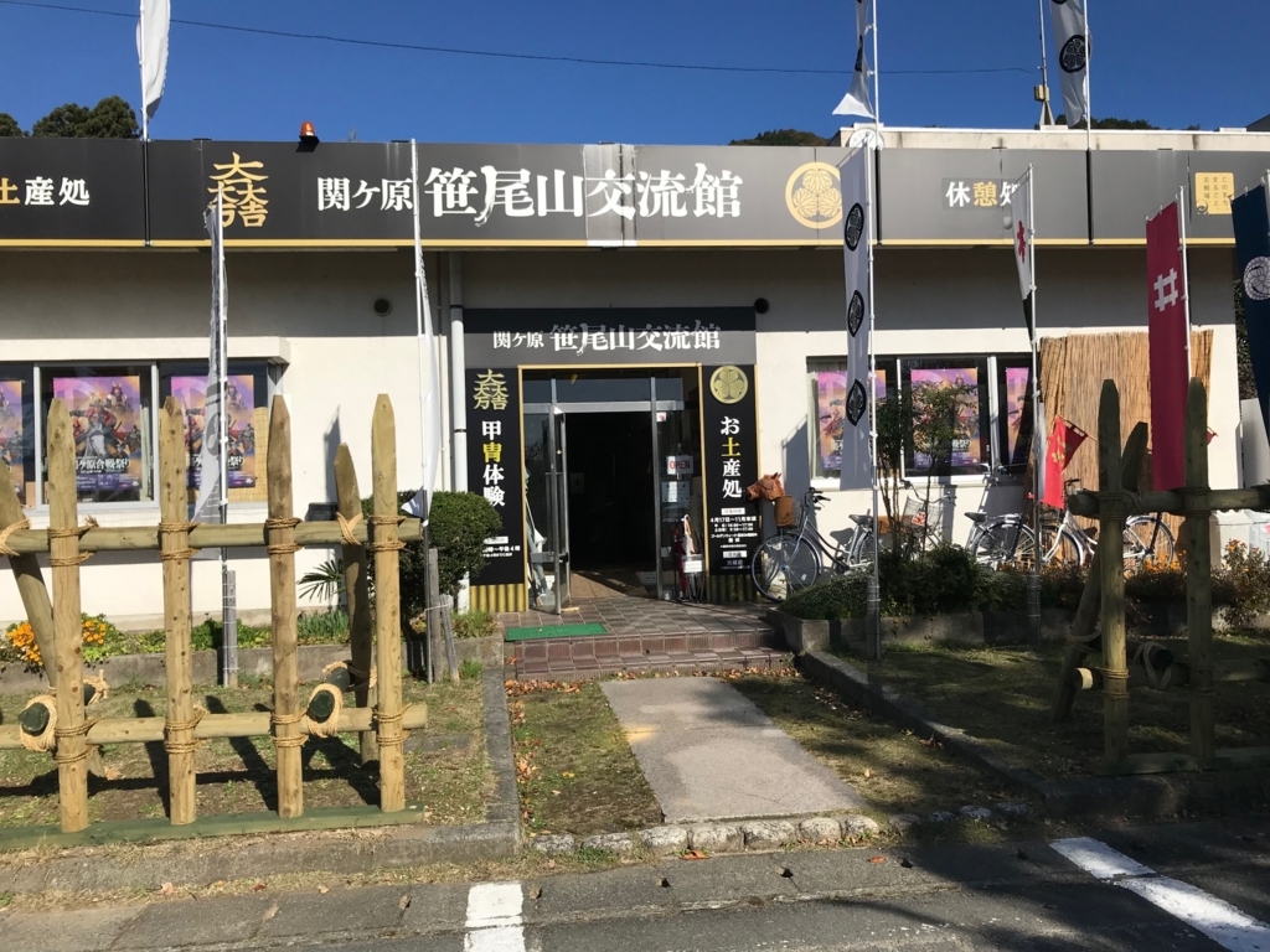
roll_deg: +1.3
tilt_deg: +1.6
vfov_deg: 49.7
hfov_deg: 63.4
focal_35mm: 28
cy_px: 476
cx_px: 635
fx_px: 1027
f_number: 1.8
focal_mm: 3.99
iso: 20
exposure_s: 1/3690
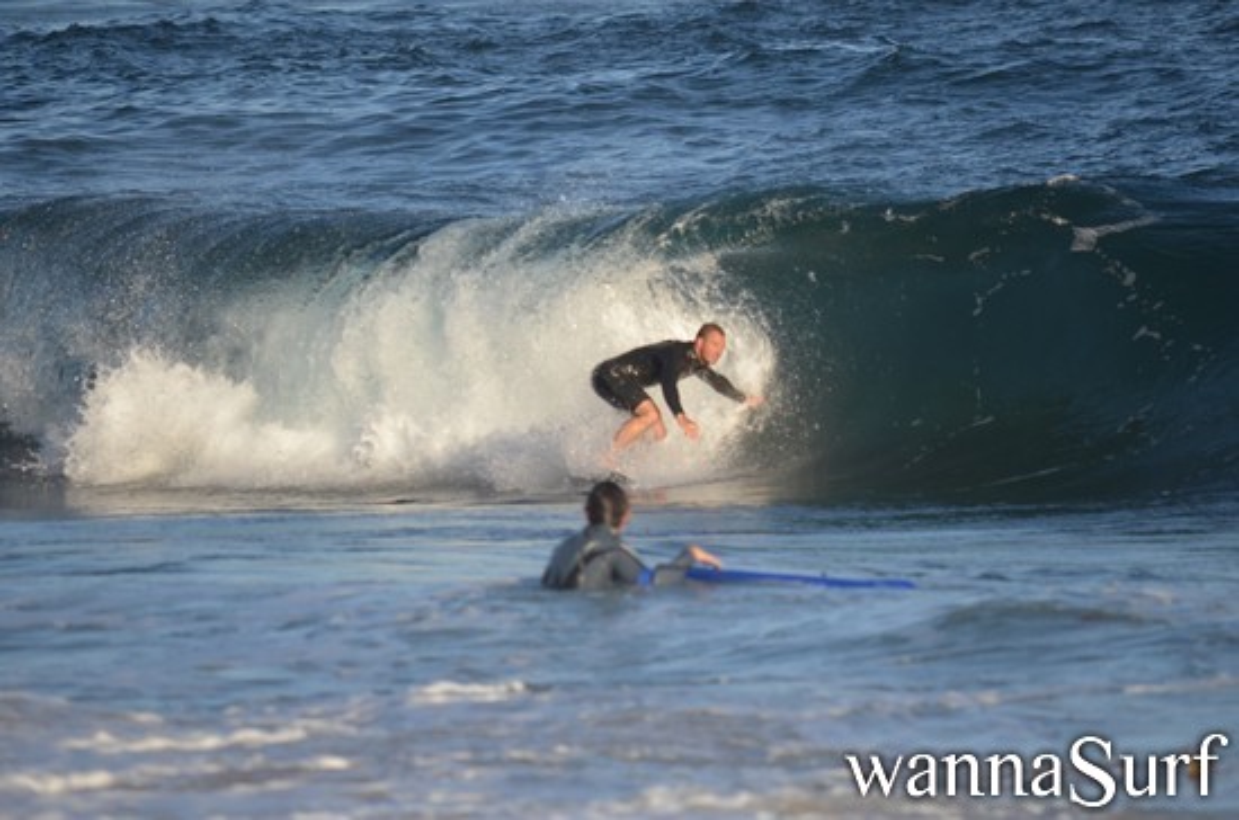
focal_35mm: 450
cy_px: 410
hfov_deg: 4.6
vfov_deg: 3.0
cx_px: 620
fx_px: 15452
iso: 400
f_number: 5.6
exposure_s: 1/1600
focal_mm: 300
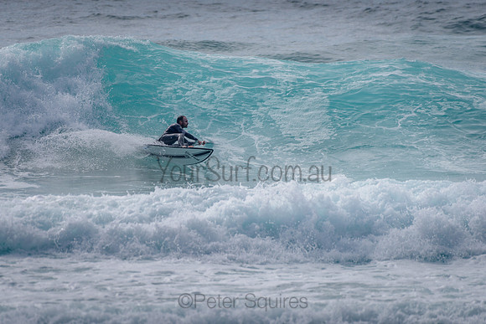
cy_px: 128
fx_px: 8279
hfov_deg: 3.4
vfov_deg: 2.2
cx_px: 188
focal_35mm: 613
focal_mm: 500
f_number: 5.6
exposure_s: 1/2000
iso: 90
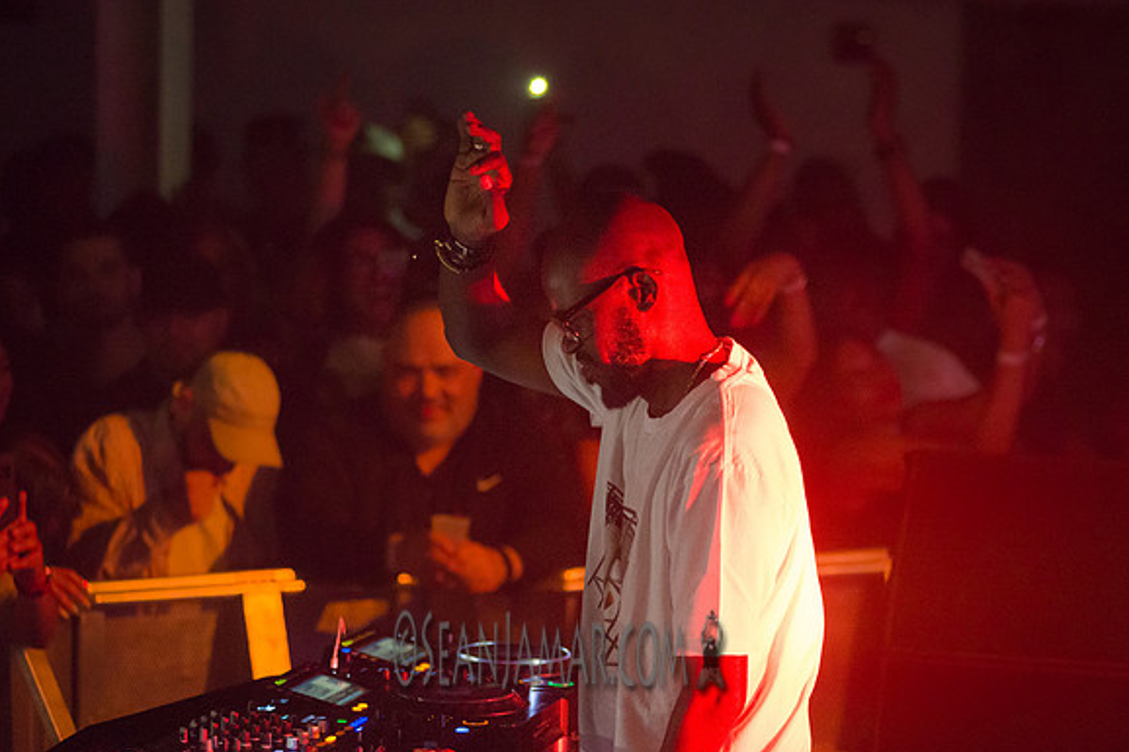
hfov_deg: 14.3
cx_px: 670
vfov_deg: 9.6
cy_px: 410
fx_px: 4483
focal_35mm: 143
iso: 5000
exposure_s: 1/320
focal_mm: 120
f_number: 2.8
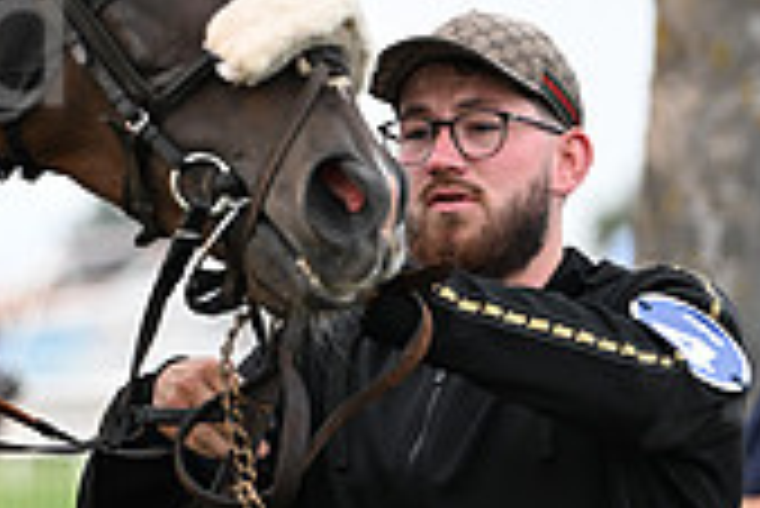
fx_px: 11600
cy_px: 74
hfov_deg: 3.7
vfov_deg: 2.5
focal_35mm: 549
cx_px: -508
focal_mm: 160
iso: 1600
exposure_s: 1/500
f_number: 3.5
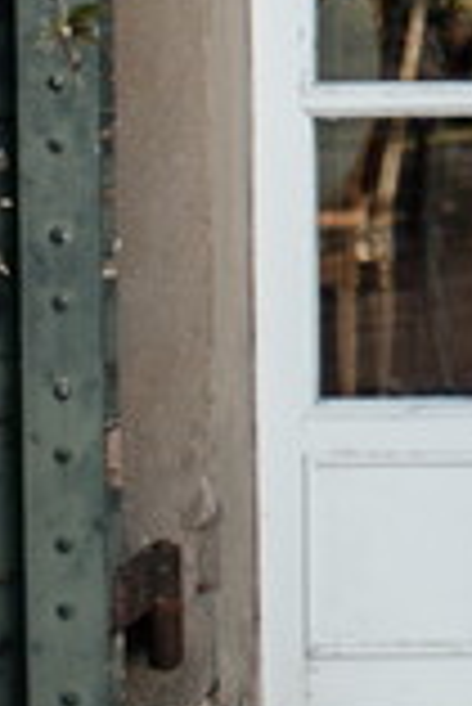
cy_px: -378
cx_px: 1250
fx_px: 3866
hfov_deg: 6.5
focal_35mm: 197
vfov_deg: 10.1
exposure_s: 1/1600
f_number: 1.8
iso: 160
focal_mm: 35
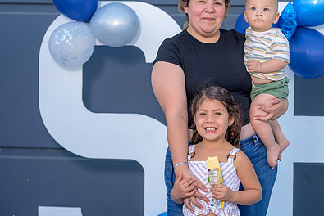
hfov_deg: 22.5
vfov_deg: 15.2
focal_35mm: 90
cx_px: 227
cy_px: 70
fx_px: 811
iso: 100
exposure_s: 1/200
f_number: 4
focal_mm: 59
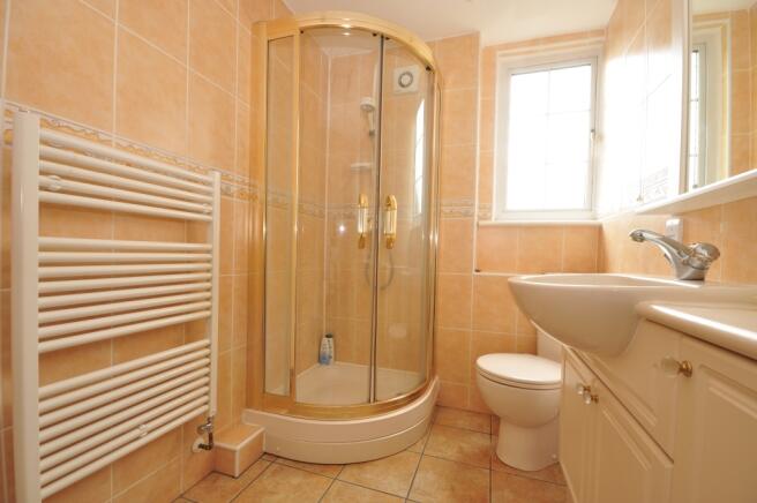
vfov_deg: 77.2
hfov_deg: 100.4
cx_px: 378
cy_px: 252
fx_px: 315
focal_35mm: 15
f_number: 11
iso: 200
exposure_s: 1.6
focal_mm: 10
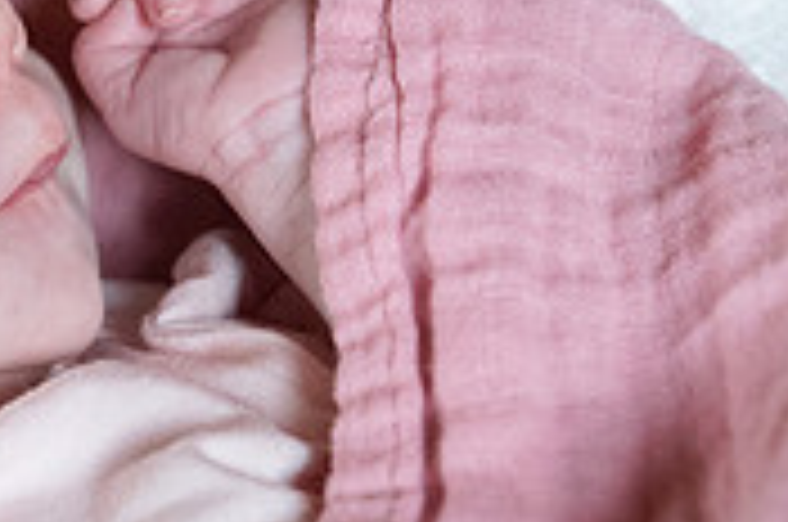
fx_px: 4719
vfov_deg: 6.3
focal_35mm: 216
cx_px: -14
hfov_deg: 9.5
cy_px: 322
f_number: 4.5
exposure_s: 1/160
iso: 3200
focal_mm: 65
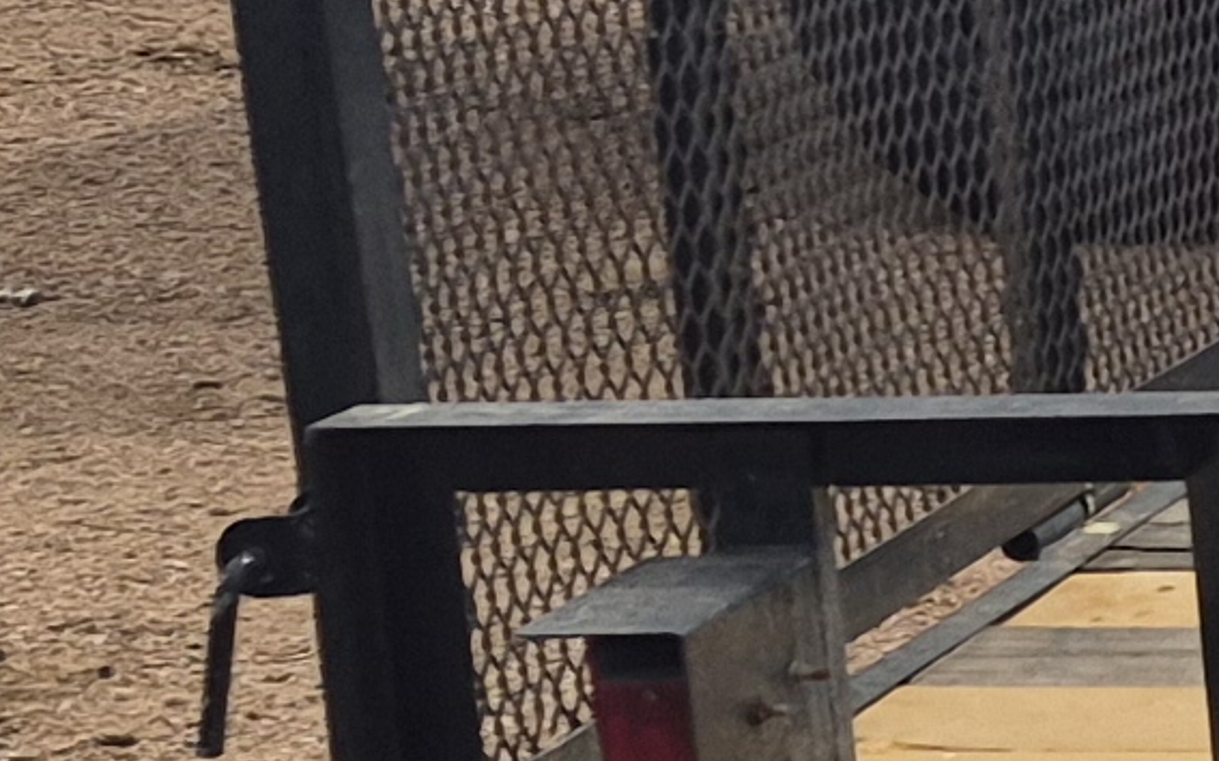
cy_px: 105
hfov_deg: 9.8
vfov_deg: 7.6
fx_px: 5712
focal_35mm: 172
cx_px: 3483
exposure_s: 1/6224
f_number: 1.8
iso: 80
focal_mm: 5.4
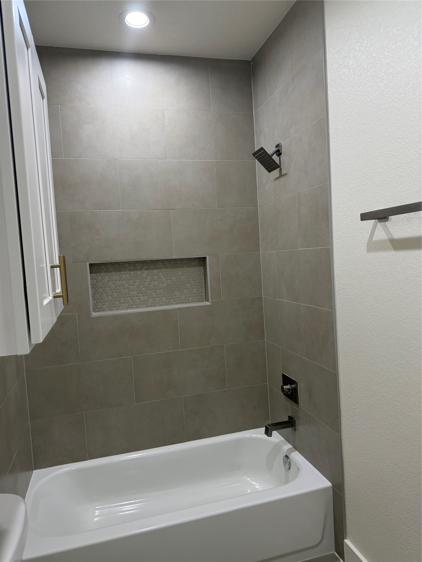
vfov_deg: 71.6
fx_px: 390
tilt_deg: -3.0
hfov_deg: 56.8
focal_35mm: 24
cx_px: 211
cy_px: 281
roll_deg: +2.4
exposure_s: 1/120
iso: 125
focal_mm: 6.76
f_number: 1.78
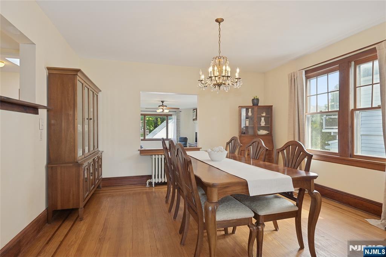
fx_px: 204
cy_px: 128
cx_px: 193
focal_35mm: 19
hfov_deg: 87.0
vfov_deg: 64.5
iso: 320
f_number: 6.3
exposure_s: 1/50
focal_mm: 19
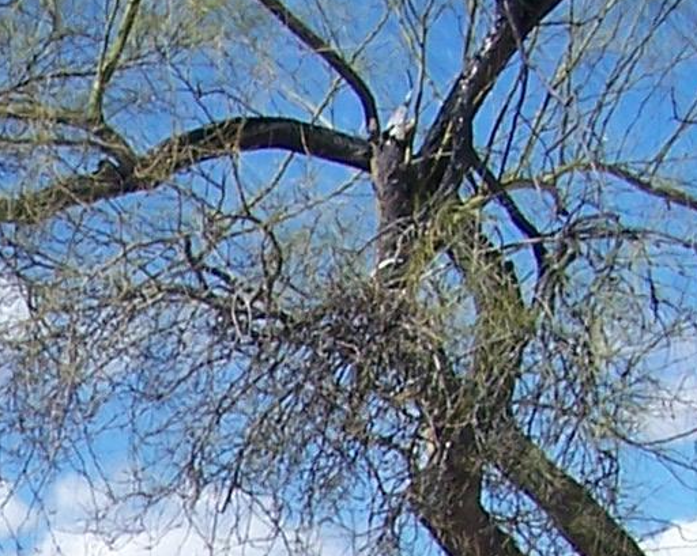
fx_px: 3443
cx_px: -374
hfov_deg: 11.1
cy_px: 1081
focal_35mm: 167
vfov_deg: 8.8
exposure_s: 1/750
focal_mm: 6.3
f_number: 4
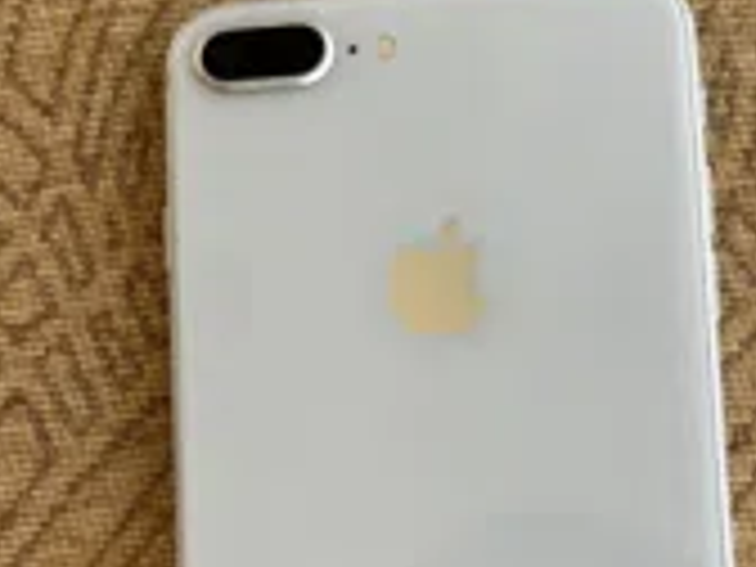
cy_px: 513
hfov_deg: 31.0
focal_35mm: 62
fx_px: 1354
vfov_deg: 23.0
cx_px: 477
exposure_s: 1/200
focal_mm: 5.7
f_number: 1.5
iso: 40
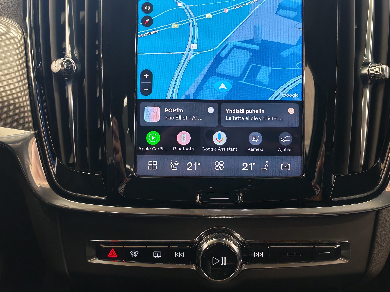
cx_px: 226
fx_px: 462
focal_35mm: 41
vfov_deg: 34.9
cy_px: 108
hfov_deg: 45.6
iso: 1319
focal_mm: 6.12
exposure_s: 1/50
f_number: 1.9
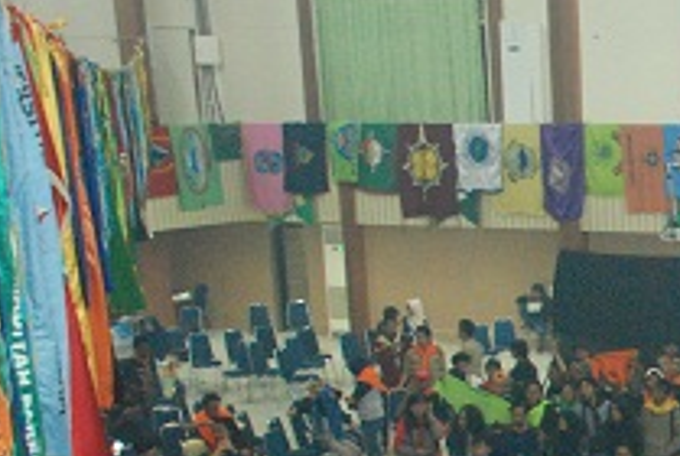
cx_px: 1002
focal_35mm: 89
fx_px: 1683
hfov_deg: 19.9
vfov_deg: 15.1
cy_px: 490
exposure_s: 1/10
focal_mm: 20
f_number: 6.3
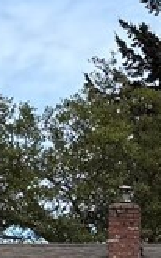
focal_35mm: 246
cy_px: 247
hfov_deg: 5.3
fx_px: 1729
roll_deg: -0.3
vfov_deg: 8.5
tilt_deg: +3.4
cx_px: 127
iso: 80
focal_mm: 6.76
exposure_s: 1/3802
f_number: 1.78
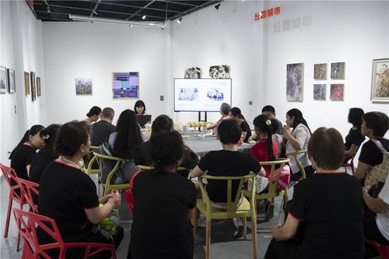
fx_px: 324
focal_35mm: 30
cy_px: 130
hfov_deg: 62.0
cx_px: 194
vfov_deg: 43.6
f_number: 3.5
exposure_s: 1/100
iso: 400
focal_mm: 20
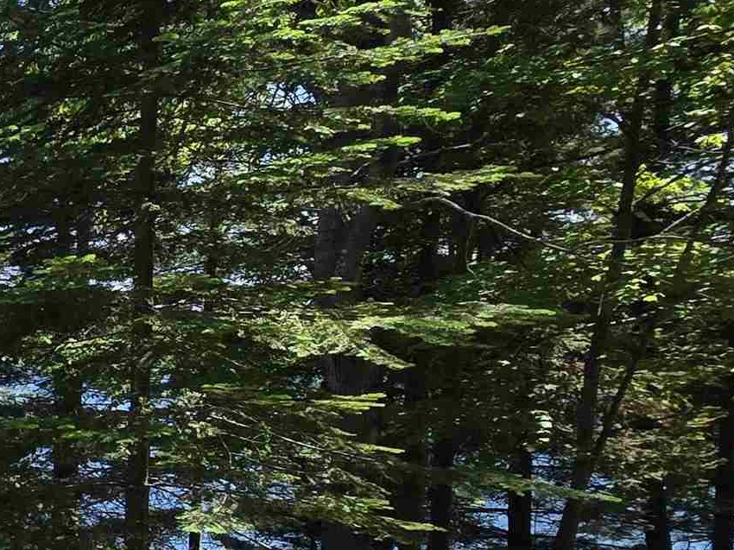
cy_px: 401
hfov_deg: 23.5
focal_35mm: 47
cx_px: -542
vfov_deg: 30.4
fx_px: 996
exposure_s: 1/1058
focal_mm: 2.2
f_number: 2.2
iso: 50
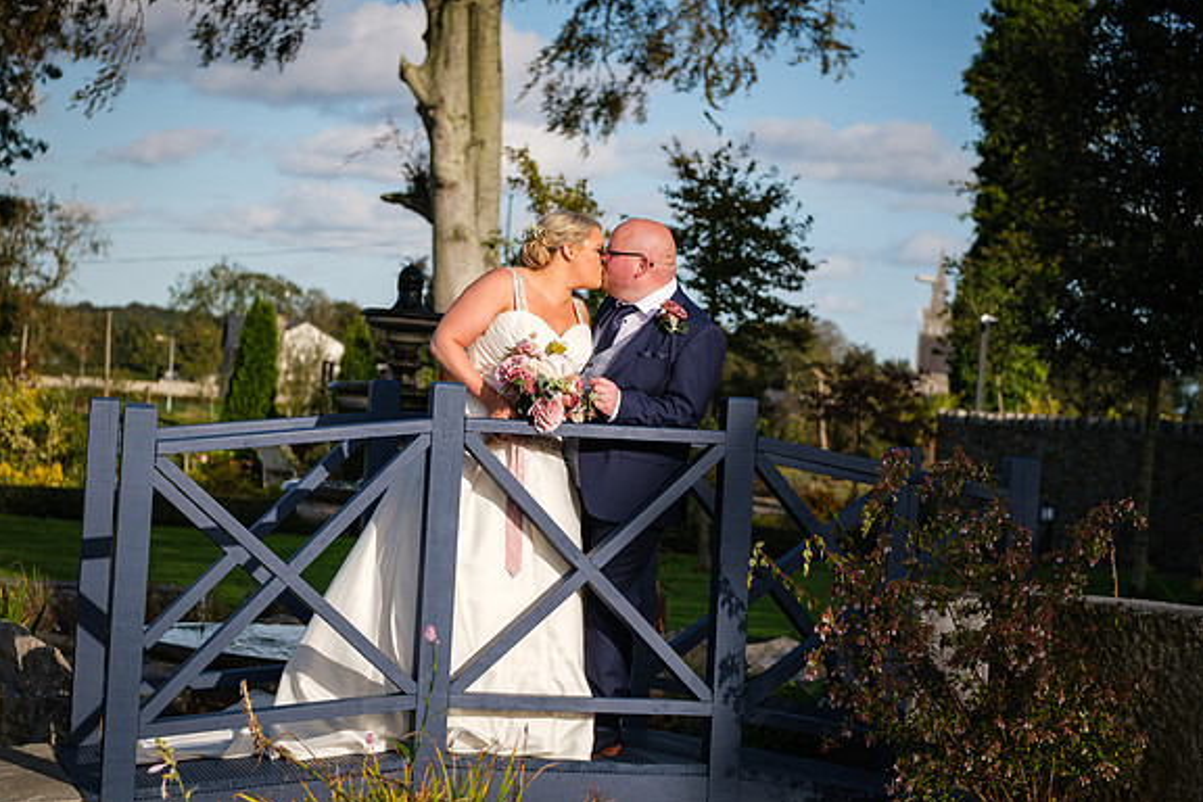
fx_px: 3174
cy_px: 384
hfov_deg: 21.4
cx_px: 531
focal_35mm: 95
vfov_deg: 14.4
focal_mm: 54.1
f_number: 2.8
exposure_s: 1/2000
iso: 160
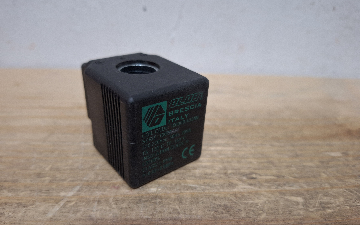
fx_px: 245
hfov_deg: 72.5
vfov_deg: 49.2
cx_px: 178
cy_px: 125
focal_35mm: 25
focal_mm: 5.54
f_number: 1.8
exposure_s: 1/25
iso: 250
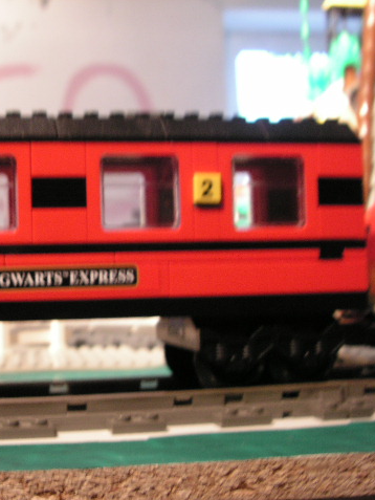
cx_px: 68
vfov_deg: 37.5
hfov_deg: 27.9
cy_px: 251
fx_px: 736
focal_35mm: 51
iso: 100
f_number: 3.3
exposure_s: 1/15
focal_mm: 6.3
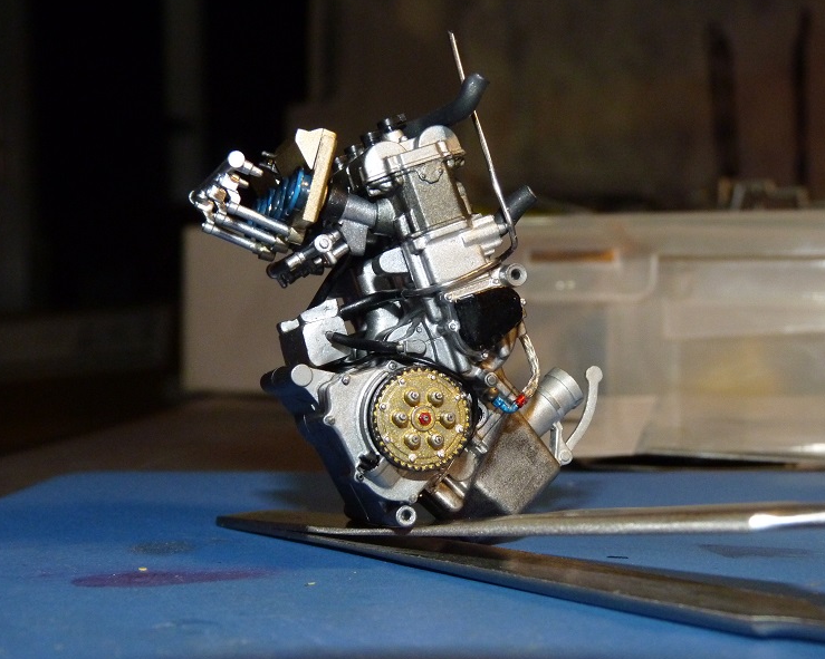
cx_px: 435
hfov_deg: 33.6
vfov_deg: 27.1
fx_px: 1367
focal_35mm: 56
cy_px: 329
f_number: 4
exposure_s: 1/30
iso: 400
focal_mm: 9.5
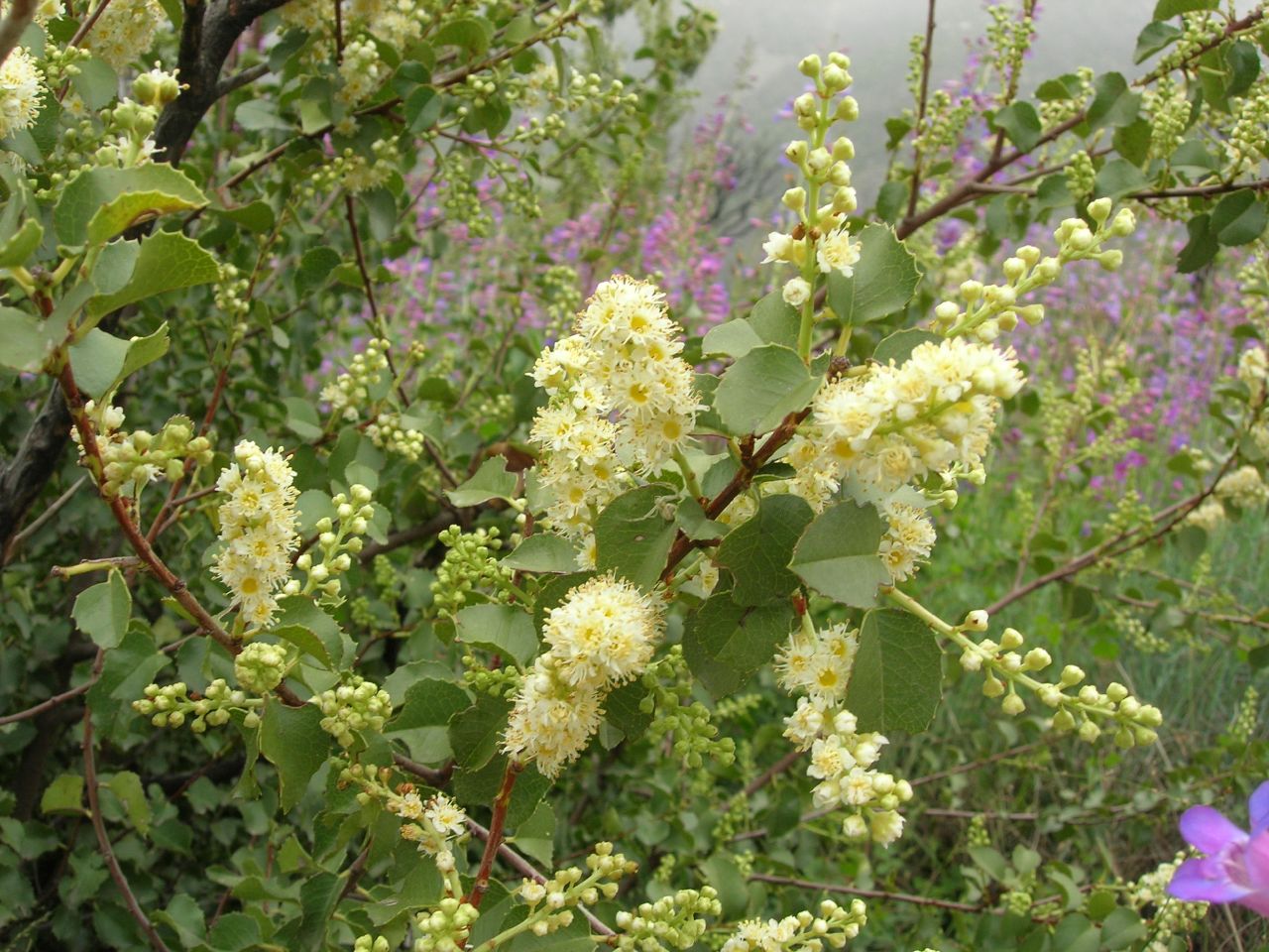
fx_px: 1393
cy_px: 476
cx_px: 634
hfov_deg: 49.0
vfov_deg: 37.7
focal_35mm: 38
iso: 64
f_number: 4.8
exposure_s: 1/144
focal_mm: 7.8
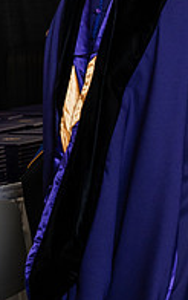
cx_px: 388
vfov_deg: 9.9
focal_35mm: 211
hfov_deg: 6.1
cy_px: 16
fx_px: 1725
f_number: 5
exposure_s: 1/200
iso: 1250
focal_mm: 70
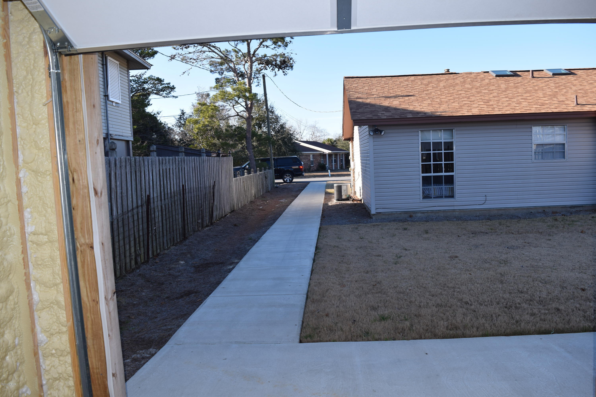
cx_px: 298
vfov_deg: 47.9
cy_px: 198
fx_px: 447
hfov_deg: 67.4
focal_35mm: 27
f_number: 6.3
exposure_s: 1/160
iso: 100
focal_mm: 18
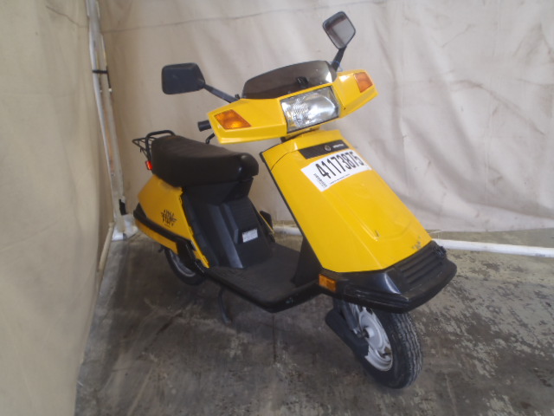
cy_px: 208
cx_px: 277
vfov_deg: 49.7
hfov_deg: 63.4
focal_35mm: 28
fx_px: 448
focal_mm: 5
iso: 100
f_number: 3.5
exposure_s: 1/15
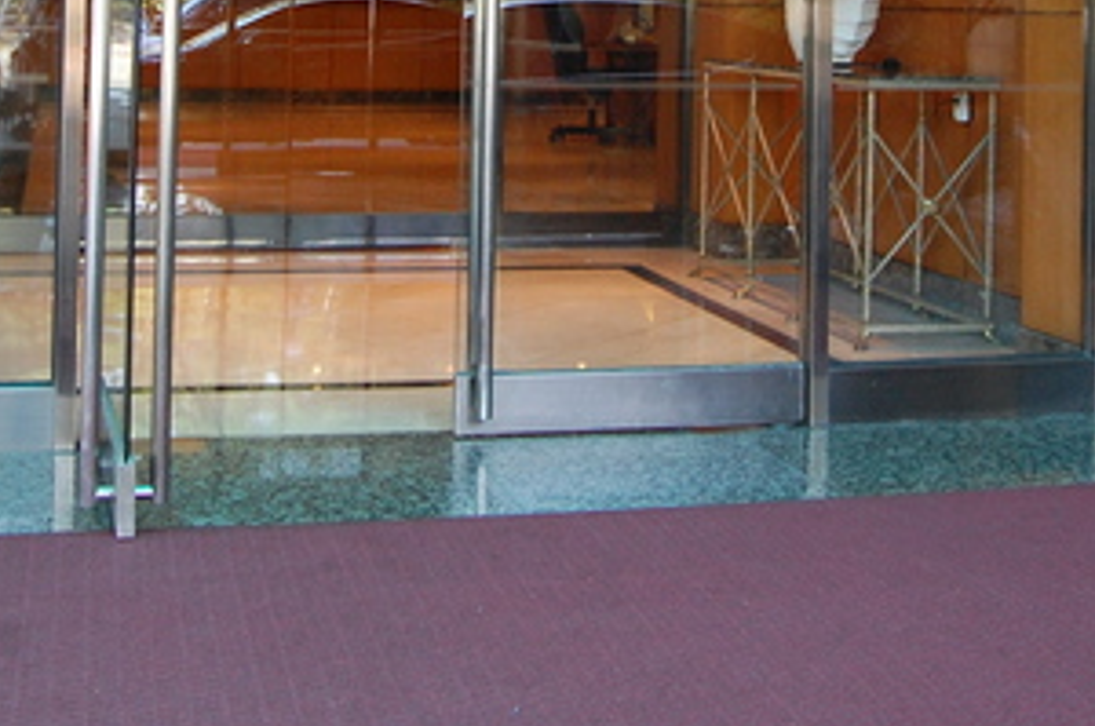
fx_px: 1913
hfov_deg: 31.9
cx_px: 593
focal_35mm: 63
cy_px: -115
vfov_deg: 20.3
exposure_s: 1/25
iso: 800
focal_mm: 18
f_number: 7.1
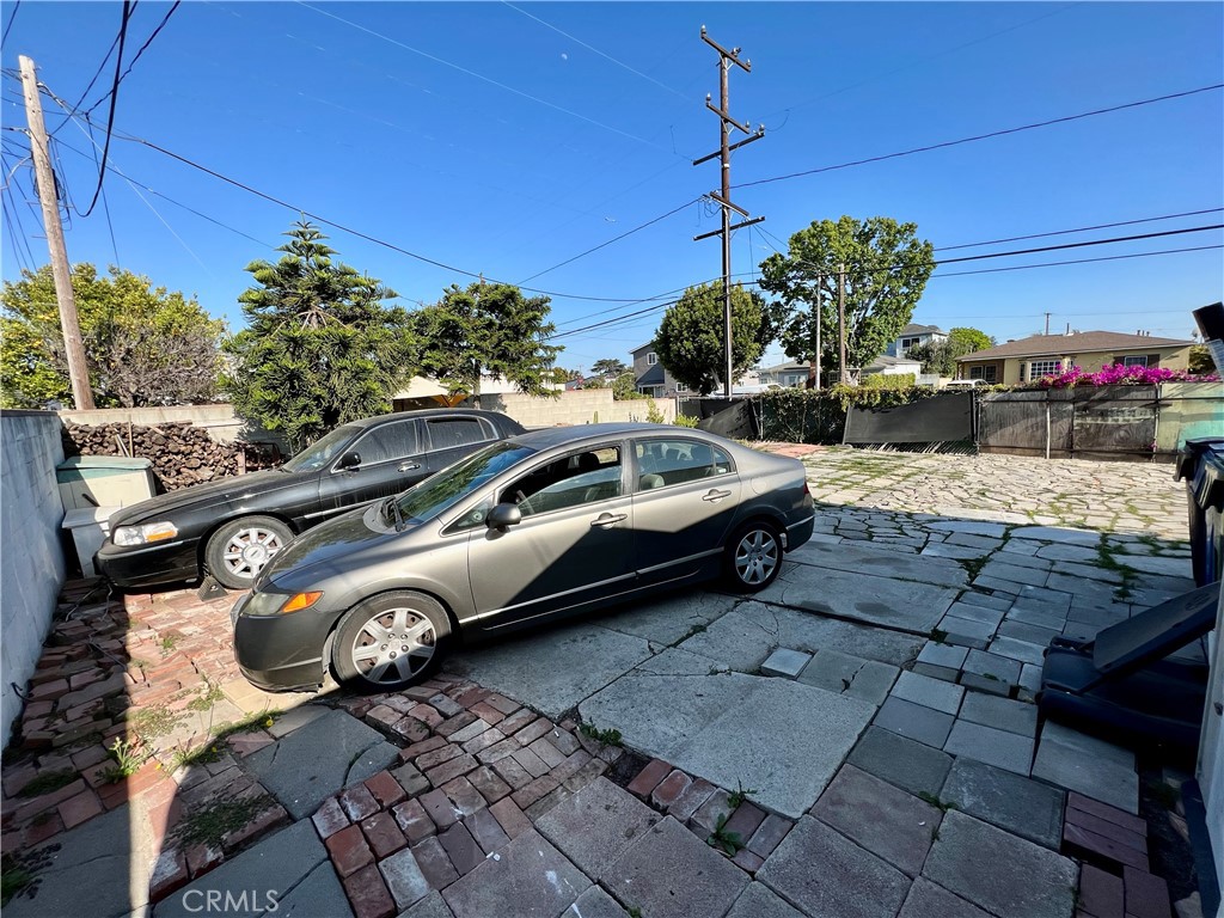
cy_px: 459
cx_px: 612
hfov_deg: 106.2
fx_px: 460
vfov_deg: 89.9
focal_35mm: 13
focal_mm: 1.57
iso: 32
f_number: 1.8
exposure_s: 1/1107
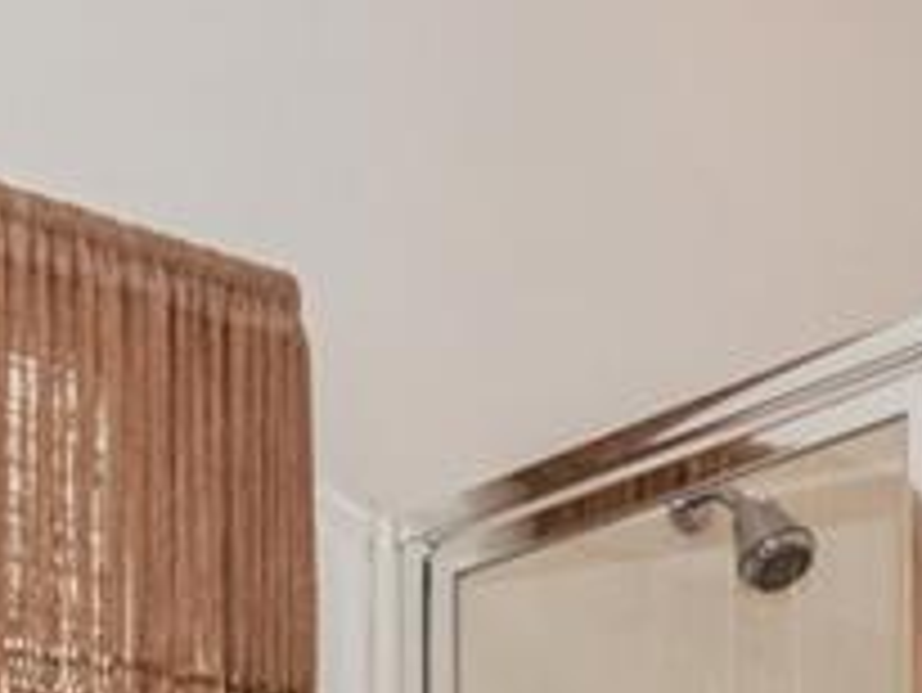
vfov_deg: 13.6
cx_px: 153
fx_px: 2489
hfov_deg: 20.7
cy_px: 1370
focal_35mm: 93
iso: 200
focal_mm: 13
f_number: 8
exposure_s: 1/160
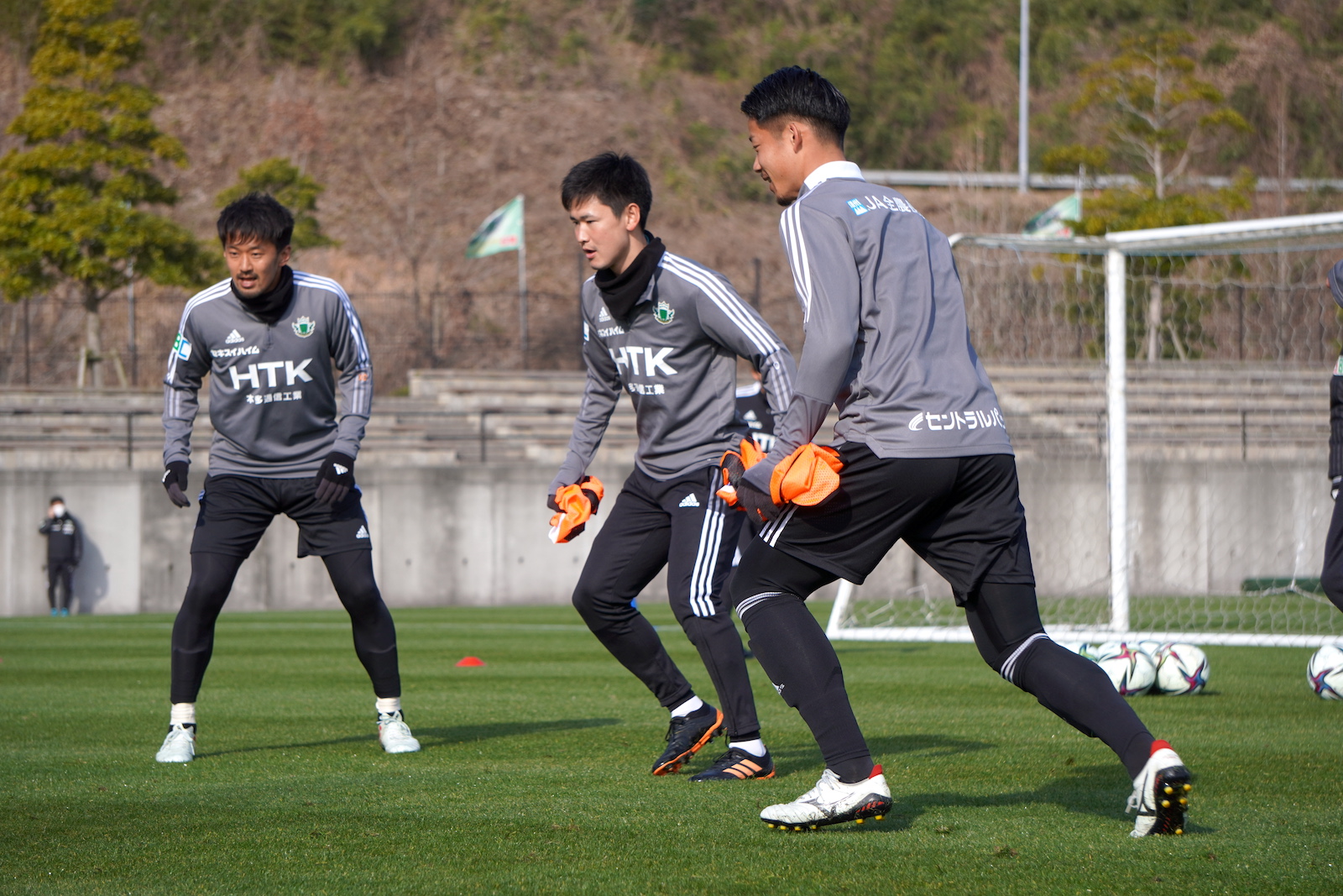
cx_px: 672
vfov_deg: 9.7
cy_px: 448
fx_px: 5260
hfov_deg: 14.5
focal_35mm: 141
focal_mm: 94
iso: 100
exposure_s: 1/500
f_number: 5.6
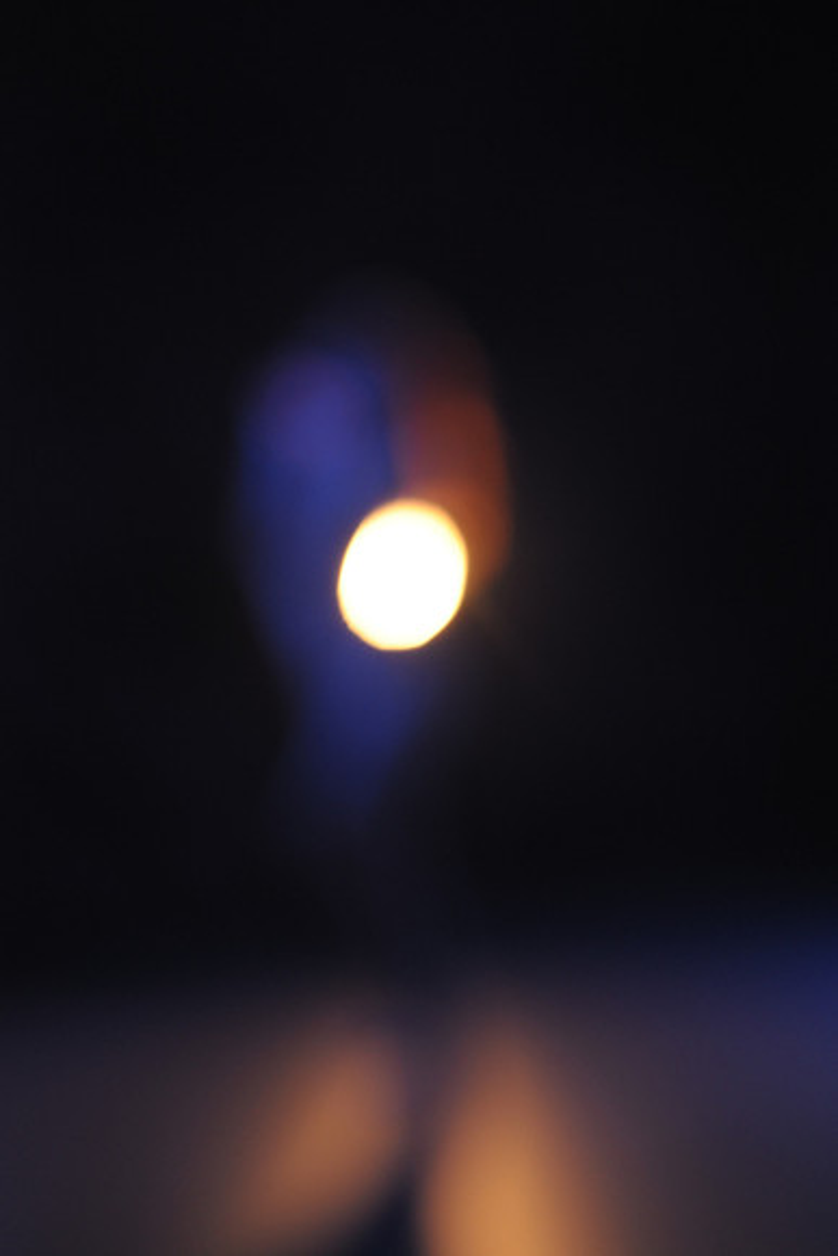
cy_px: 628
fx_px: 2443
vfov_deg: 28.8
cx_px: 419
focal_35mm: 70
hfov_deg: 19.5
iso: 800
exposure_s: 1/90
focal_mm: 70
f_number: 5.6
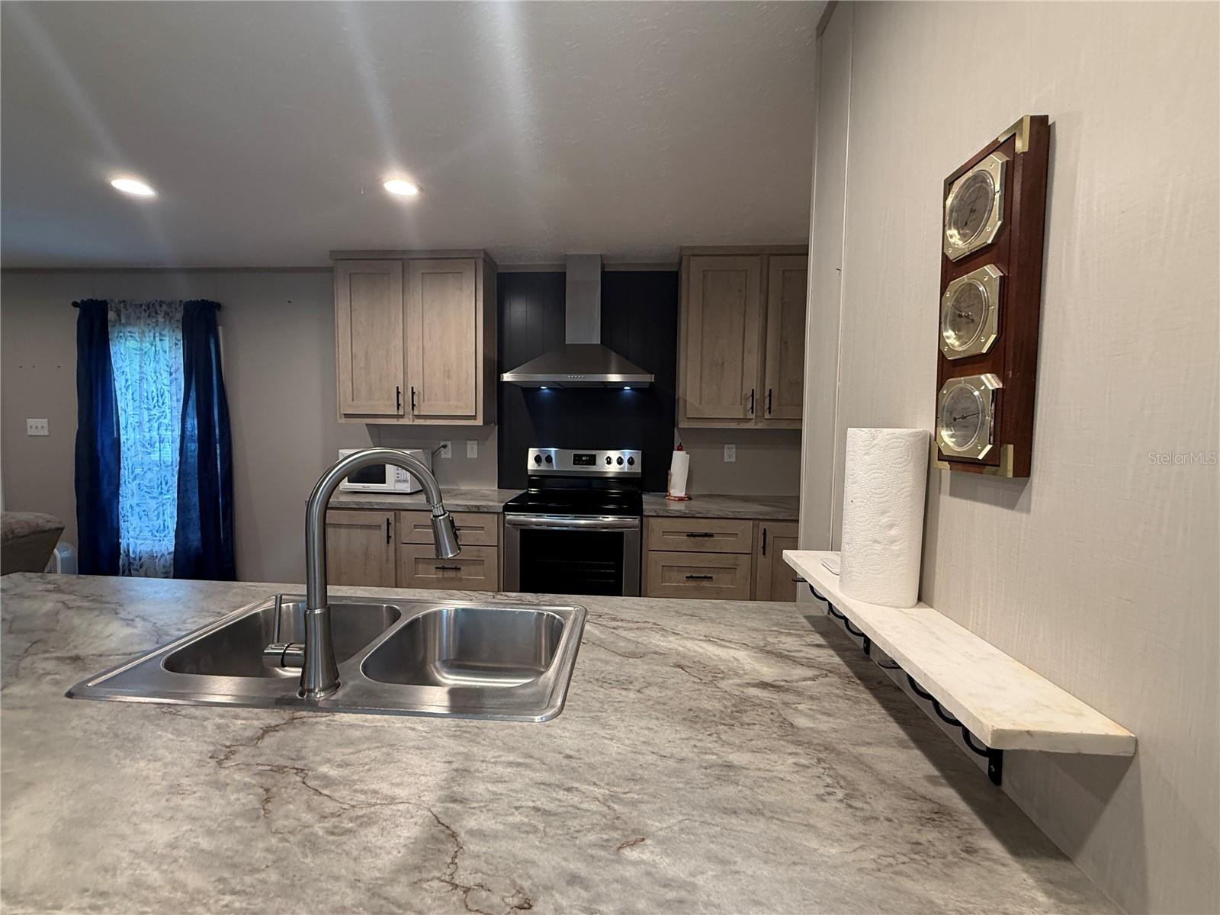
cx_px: 610
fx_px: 493
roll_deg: -0.3
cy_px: 458
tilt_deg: -3.3
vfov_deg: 85.7
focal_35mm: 14
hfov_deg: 102.1
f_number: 2.2
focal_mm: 2.22
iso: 250
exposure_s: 1/60
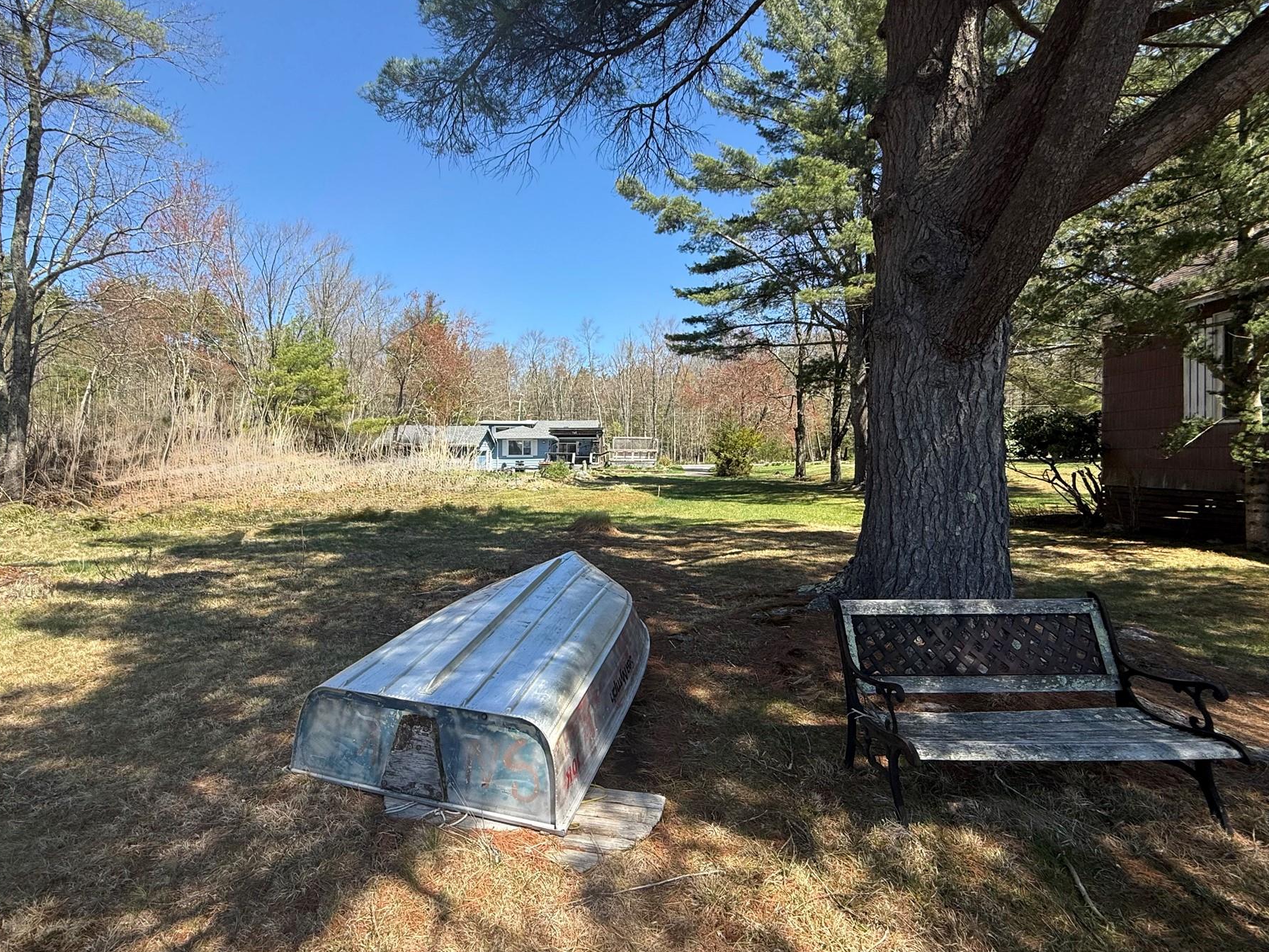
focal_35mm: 16
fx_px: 587
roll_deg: -1.6
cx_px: 545
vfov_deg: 78.0
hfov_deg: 93.9
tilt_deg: +1.8
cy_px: 448
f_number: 2.2
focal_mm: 2.22
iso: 50
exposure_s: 1/1068
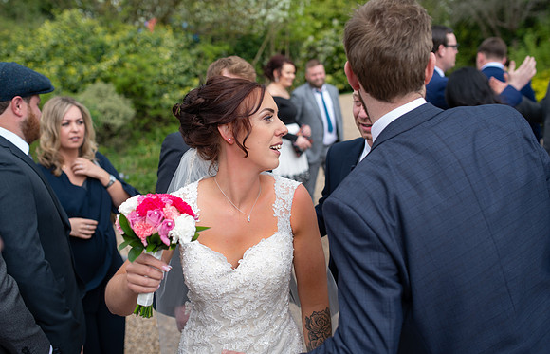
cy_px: 164
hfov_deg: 52.8
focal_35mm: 37
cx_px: 265
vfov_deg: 35.4
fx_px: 554
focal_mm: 35
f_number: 2.8
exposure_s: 1/320
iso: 100
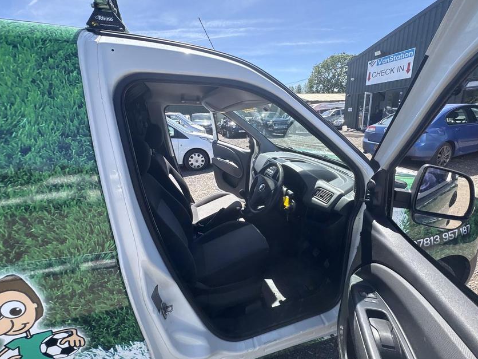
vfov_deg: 81.7
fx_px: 207
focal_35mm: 15
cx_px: 248
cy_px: 169
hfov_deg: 98.1
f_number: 2.2
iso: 64
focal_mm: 2.22
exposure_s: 1/605
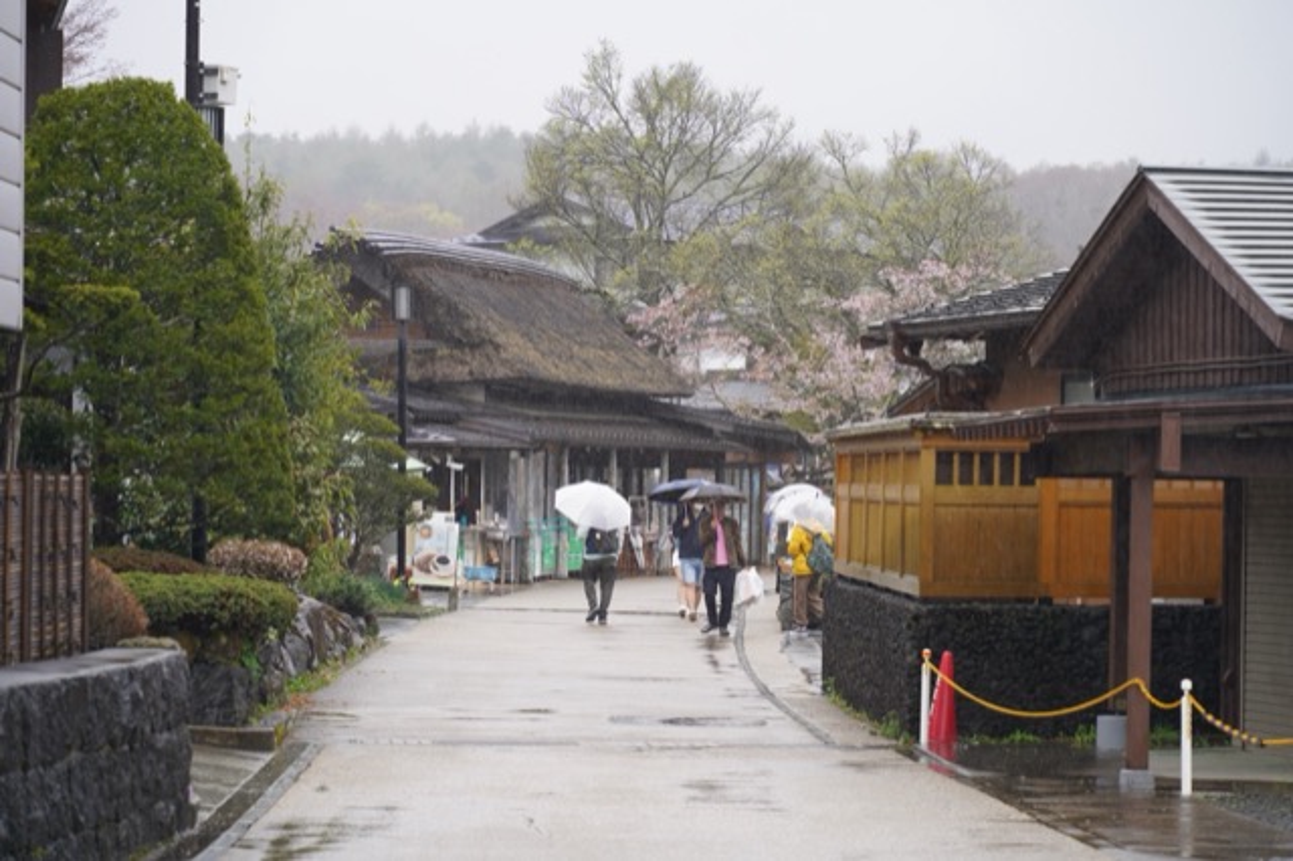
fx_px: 4487
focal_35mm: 125
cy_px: 430
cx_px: 646
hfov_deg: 16.4
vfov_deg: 11.0
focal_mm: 125
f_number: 5.6
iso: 160
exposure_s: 1/160
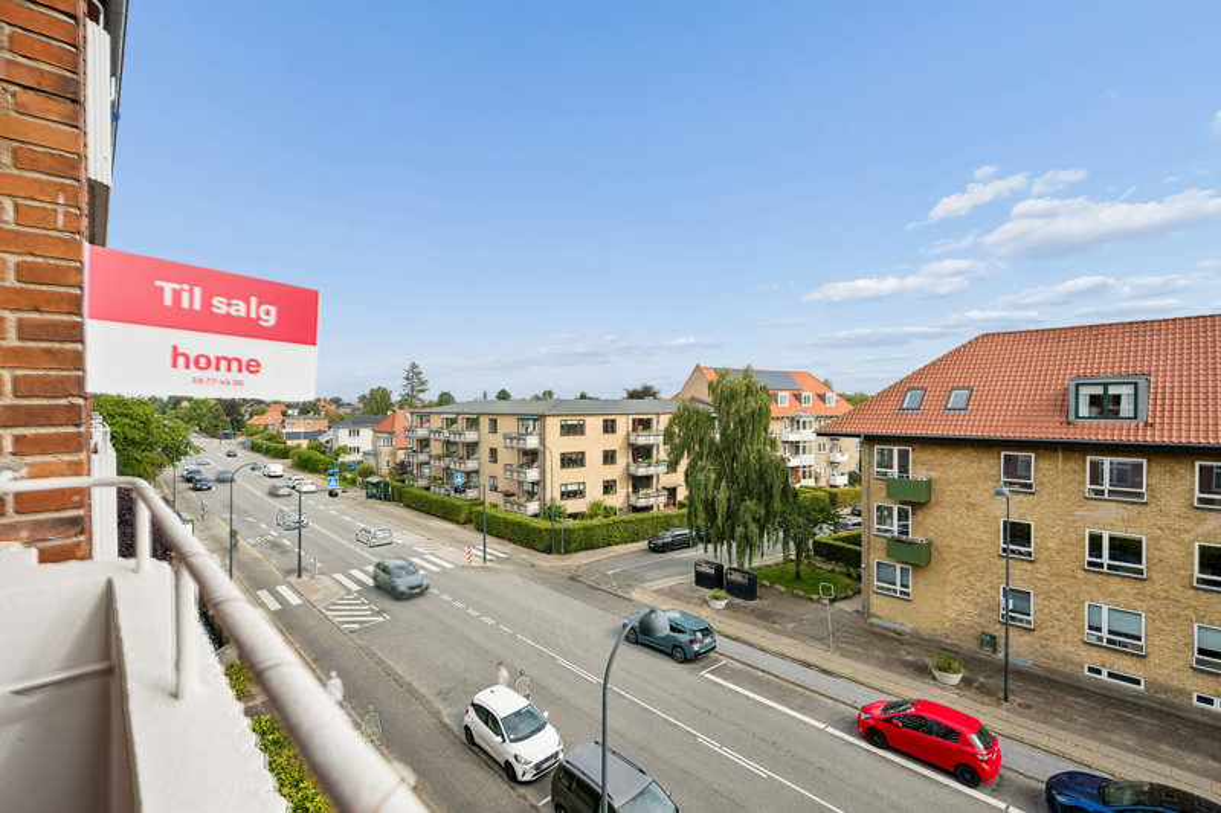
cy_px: 406
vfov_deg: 73.7
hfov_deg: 96.7
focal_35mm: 16
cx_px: 610
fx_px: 543
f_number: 6.3
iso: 400
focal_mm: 16
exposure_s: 1/640
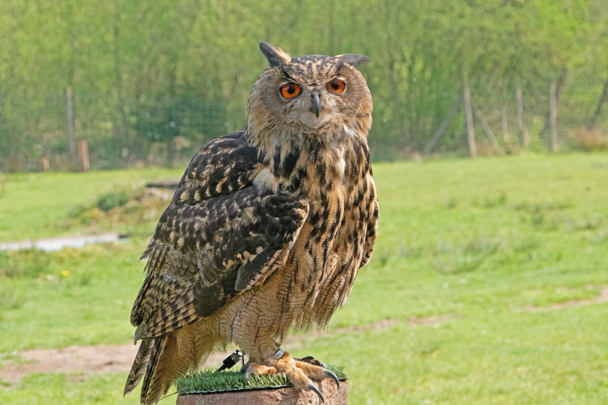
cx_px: 304
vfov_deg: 9.3
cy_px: 202
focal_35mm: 147
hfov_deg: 14.0
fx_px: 2482
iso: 4000
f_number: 10
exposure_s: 1/1600
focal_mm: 98
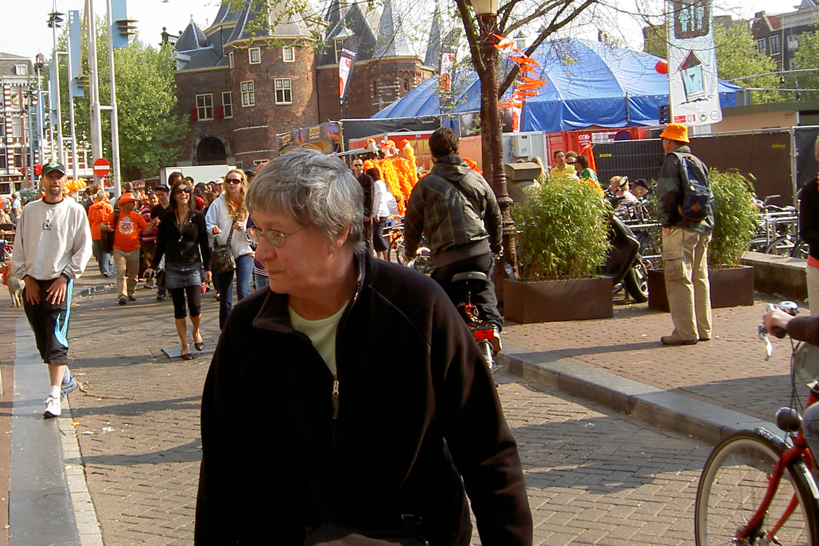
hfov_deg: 40.2
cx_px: 340
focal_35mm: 49
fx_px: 1115
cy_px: 177
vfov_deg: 27.3
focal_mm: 5.6
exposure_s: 1/200
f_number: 4.7
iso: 100
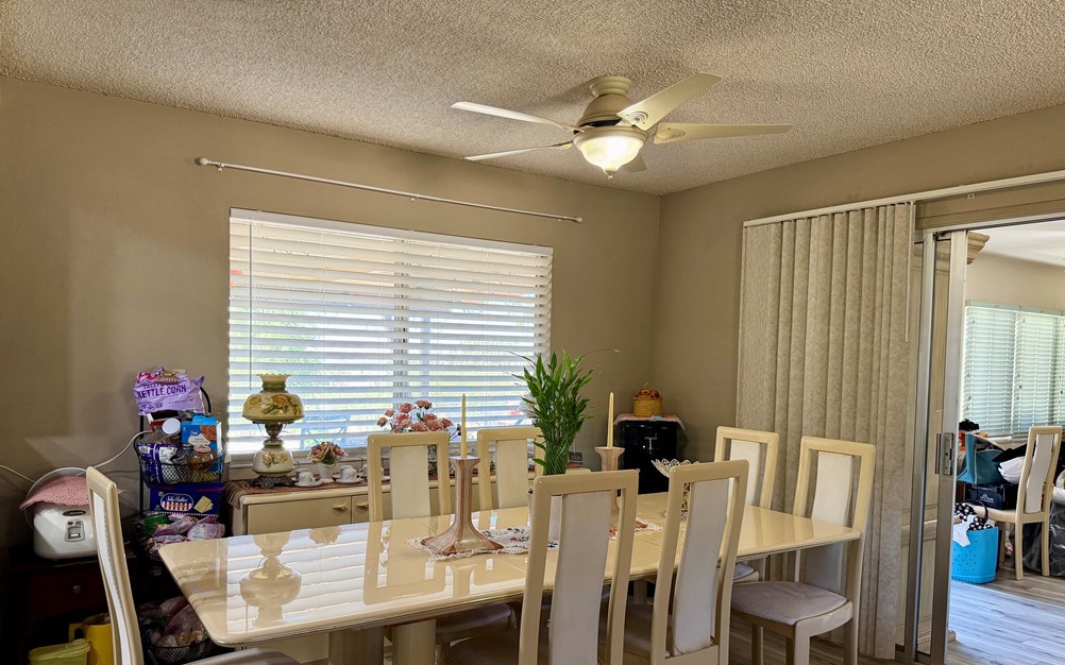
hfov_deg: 70.4
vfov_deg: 47.4
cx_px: 528
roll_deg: -0.4
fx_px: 755
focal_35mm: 26
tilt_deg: -2.8
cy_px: 392
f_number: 1.78
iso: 320
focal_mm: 6.76
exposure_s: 1/120
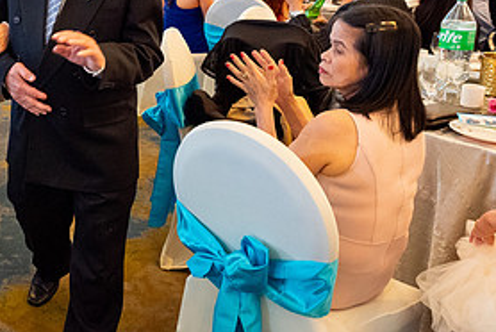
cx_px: 30
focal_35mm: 50
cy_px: 67
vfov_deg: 26.6
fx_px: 690
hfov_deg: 36.5
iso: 5000
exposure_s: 1/125
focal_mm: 24
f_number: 5
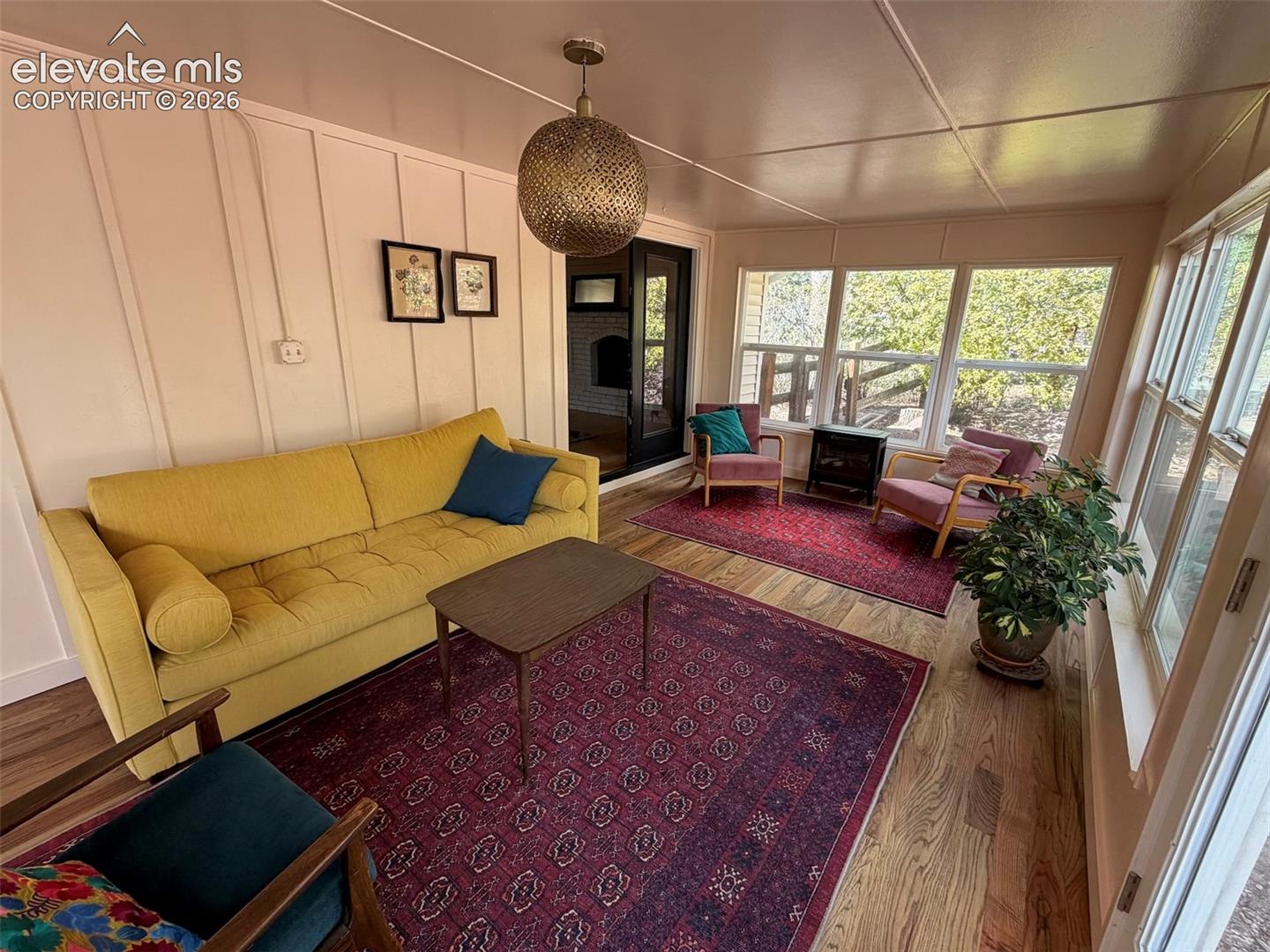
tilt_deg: -16.6
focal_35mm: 14
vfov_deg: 85.7
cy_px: 476
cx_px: 635
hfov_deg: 102.1
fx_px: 514
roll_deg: -3.6
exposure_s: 1/121
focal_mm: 2.22
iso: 125
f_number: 2.2
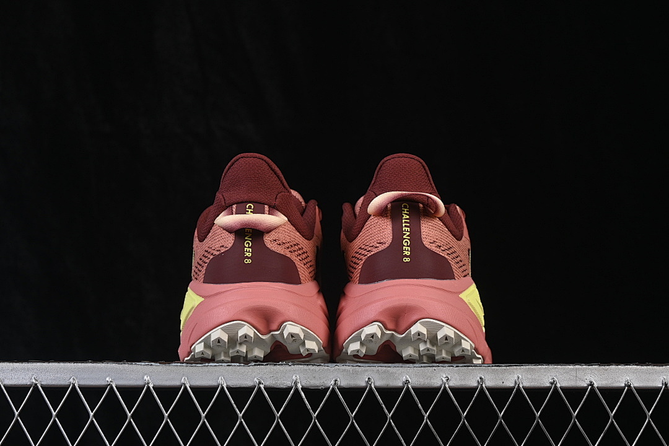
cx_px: 334
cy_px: 223
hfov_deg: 27.0
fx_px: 1394
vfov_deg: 18.2
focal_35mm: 75
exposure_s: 1/80
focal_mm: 50
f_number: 8
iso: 160
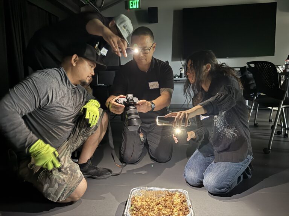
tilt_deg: -7.8
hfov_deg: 71.6
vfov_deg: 56.8
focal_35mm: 24
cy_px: 108
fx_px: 200
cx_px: 144
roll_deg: +1.2
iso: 1600
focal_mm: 6.76
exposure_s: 1/20
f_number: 1.78
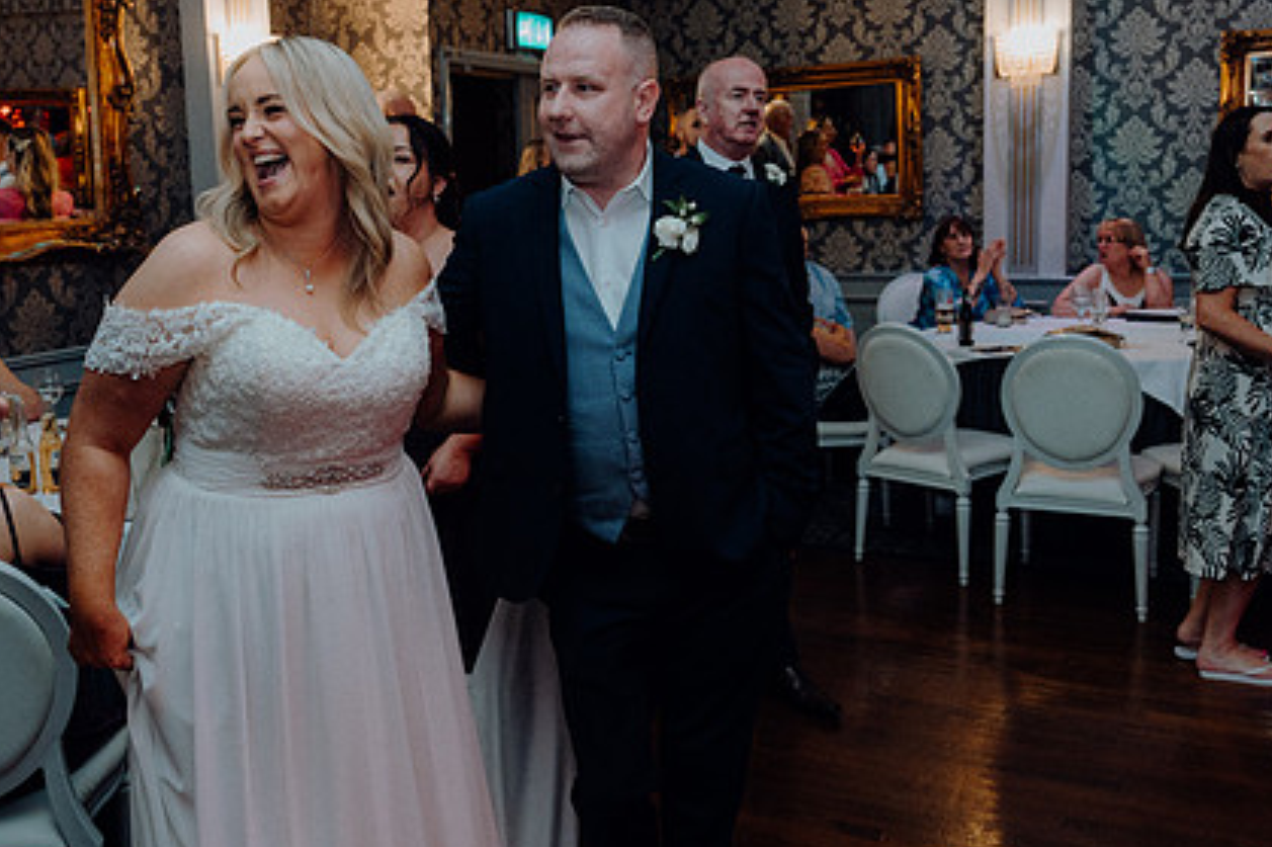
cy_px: 360
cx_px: 540
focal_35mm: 36
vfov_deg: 36.8
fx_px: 1271
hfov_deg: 52.9
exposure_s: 1/160
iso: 2500
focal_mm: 26
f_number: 3.5
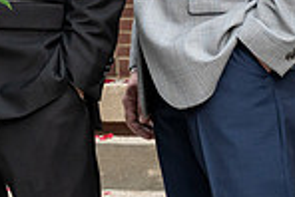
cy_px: -138
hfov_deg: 9.3
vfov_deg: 6.2
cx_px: -105
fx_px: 1780
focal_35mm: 217
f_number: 5.6
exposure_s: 1/250
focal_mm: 53
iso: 1250
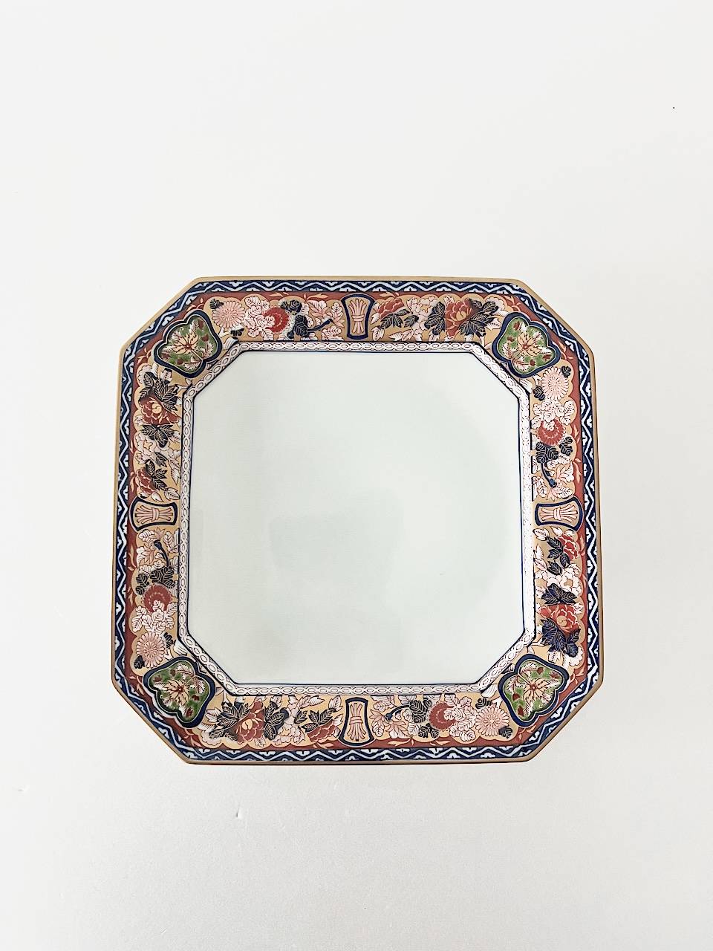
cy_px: 476
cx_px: 356
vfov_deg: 67.3
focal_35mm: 26
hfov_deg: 53.1
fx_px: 714
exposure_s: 1/60
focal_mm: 5.1
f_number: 1.6
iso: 160
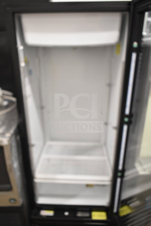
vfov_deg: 67.4
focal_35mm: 27
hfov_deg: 48.0
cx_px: 76
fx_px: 170
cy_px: 113
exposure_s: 1/50
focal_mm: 18
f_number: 3.5
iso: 1600
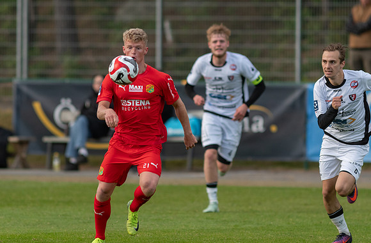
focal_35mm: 516
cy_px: 105
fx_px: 5289
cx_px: 161
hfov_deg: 4.0
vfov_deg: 2.6
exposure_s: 1/1250
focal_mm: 300
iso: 800
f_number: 3.2
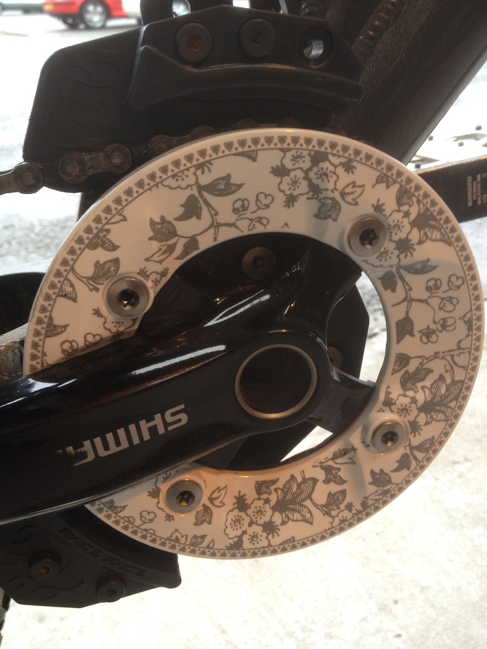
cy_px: 324
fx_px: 657
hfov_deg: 40.7
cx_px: 244
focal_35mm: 35
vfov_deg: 52.6
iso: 64
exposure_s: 1/30
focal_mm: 4.28
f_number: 2.4
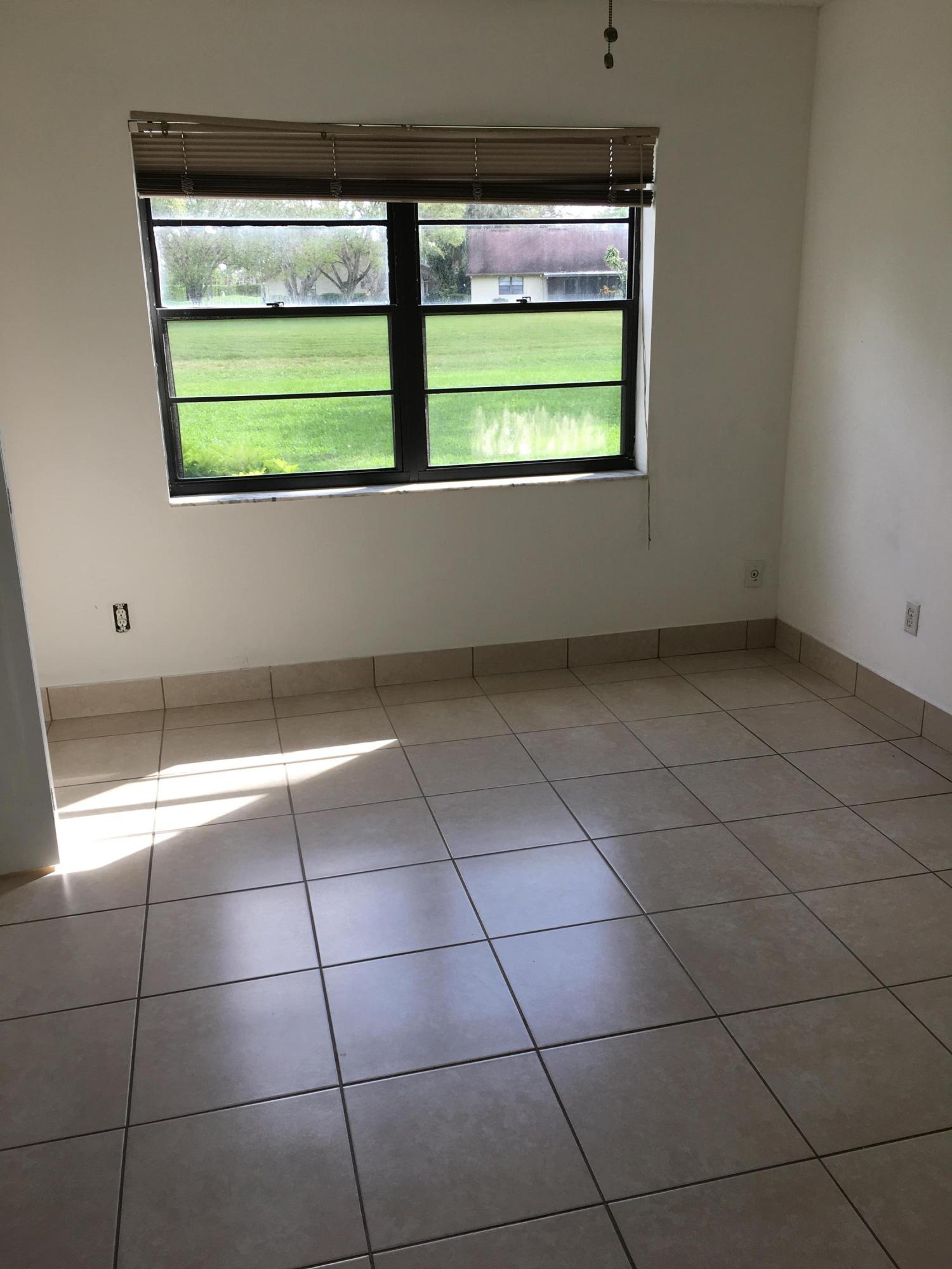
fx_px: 1063
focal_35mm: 29
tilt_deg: -17.9
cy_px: 634
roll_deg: +0.2
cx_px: 476
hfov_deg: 48.2
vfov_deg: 61.7
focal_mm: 4.15
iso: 25
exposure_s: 1/133
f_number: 2.2
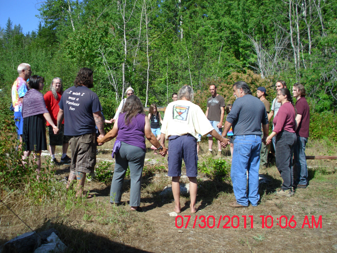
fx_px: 370
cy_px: 126
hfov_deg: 49.0
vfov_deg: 37.7
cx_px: 168
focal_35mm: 38
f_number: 7.3
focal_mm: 6.3
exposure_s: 1/139
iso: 50
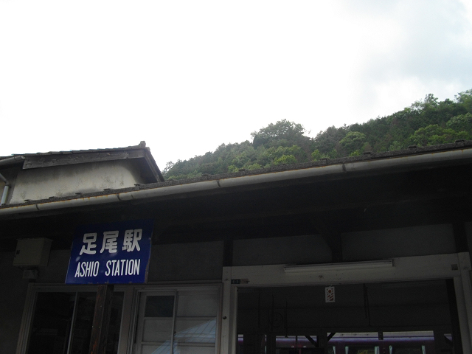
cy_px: 177
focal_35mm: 31
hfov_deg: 58.4
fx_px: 423
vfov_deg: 45.4
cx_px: 236
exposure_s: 1/60
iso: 100
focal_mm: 5.7
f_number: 8.8
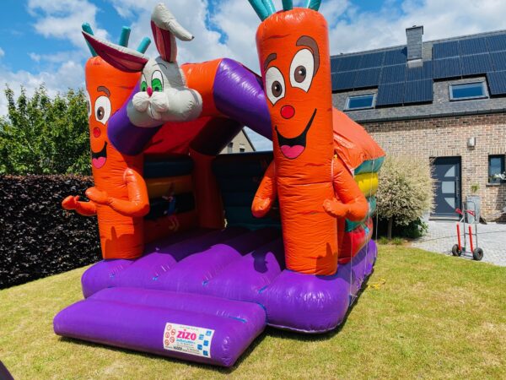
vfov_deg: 53.1
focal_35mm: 26
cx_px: 253
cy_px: 190
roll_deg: +0.7
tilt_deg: -1.4
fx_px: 380
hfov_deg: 67.3
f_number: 1.8
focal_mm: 4.25
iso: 32
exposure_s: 1/2688
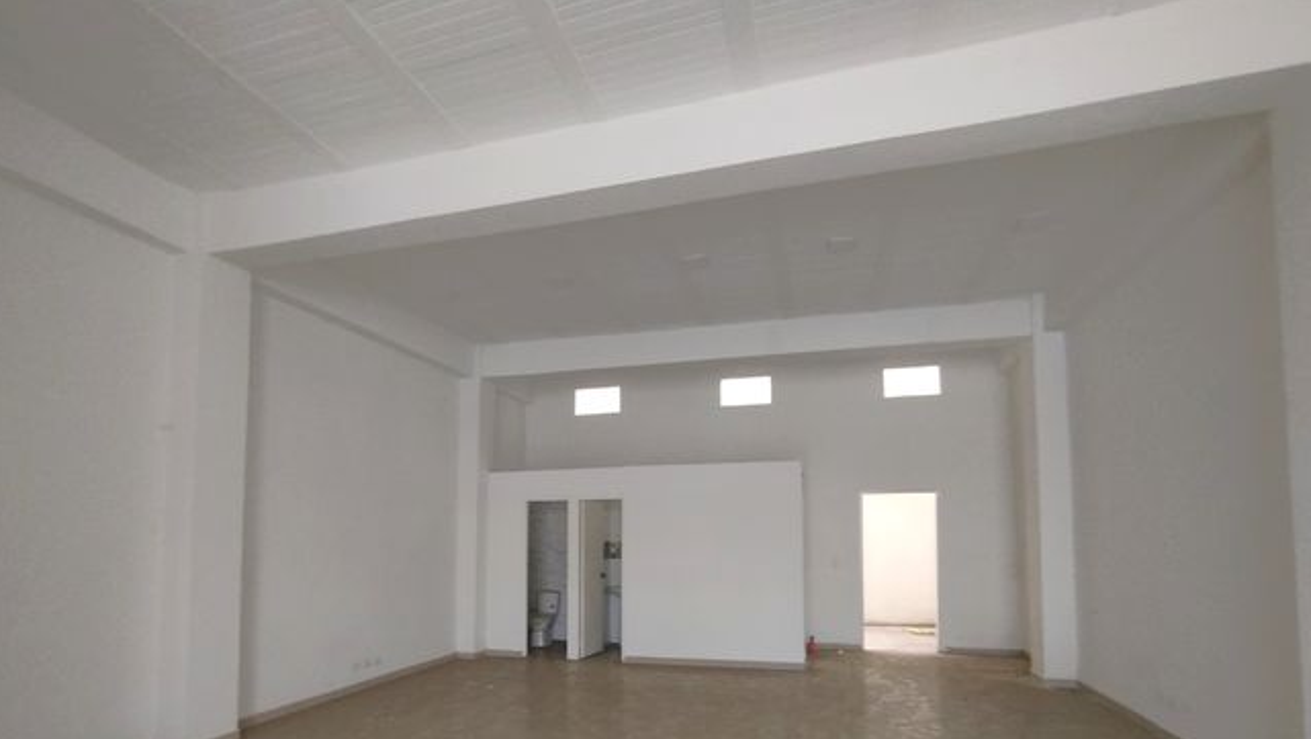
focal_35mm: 17
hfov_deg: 95.9
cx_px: 635
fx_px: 591
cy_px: 504
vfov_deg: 62.1
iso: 320
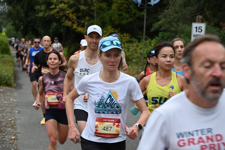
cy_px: 75
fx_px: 550
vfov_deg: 15.5
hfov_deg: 23.1
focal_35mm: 88
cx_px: 112
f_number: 6.3
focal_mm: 88
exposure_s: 1/160
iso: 400
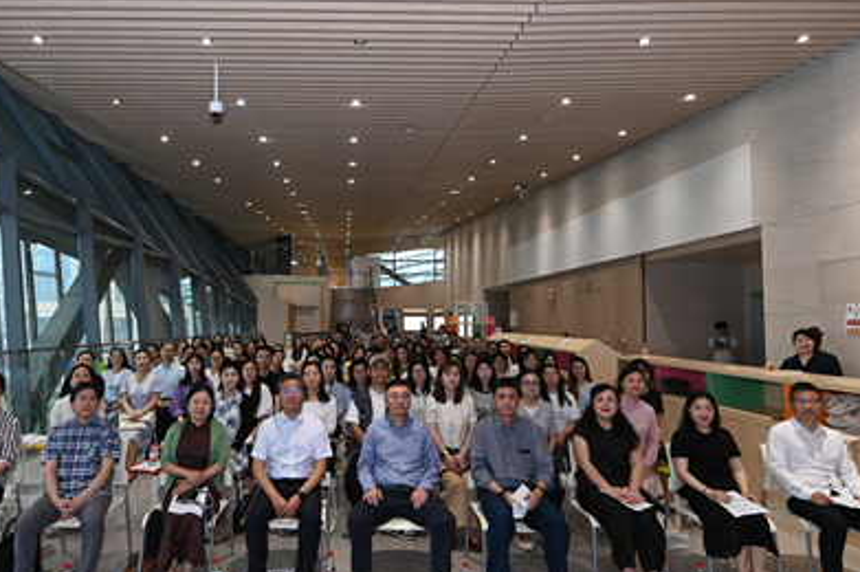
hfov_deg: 75.3
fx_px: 549
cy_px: 285
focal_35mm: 23
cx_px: 345
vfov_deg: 55.0
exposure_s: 1/125
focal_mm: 15
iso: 1000
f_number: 4.5
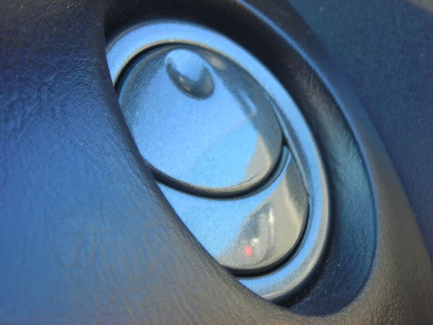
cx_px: 216
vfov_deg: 12.8
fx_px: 1451
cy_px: 162
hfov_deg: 17.0
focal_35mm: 116
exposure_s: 1/12.3
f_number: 5.3
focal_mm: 19.2
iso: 50
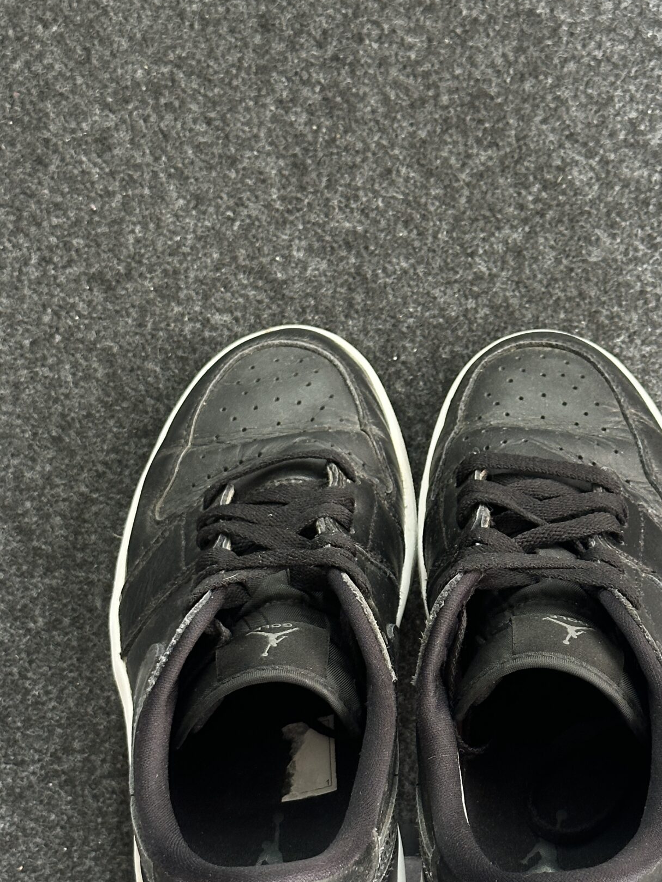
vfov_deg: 25.4
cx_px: 410
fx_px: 1938
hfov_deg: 19.4
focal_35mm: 76
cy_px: 630
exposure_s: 1/33
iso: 320
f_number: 1.78
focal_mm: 6.86
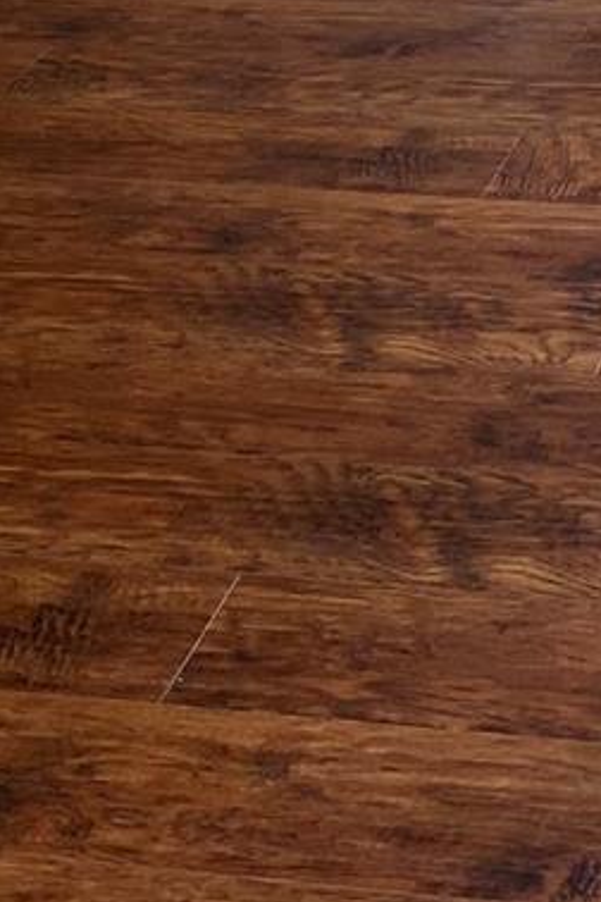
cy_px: -854
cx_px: 720
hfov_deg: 12.2
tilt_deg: -2.3
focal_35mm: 110
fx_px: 2754
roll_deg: +2.3
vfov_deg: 15.3
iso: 50
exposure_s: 1/120
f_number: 1.8
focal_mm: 4.25
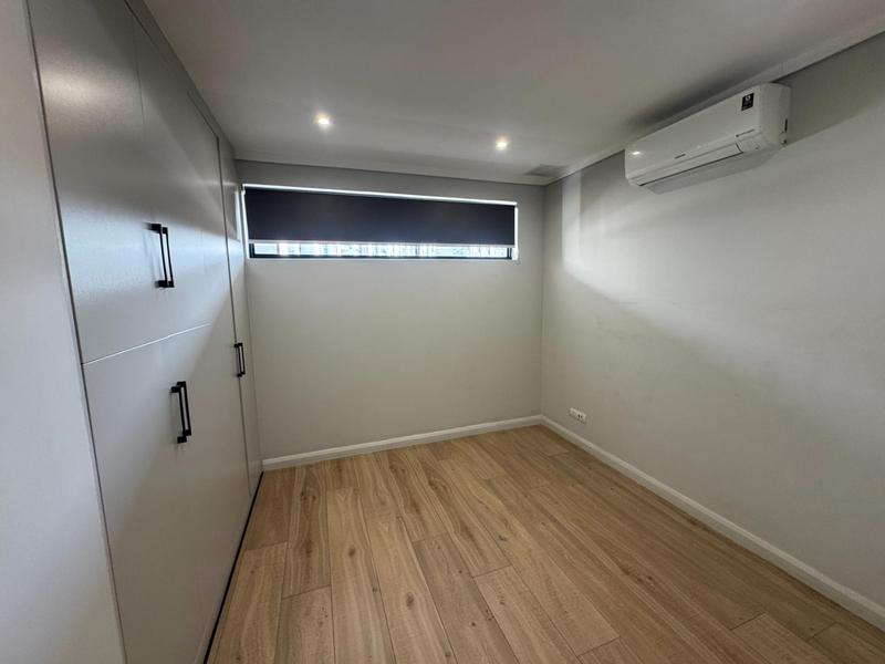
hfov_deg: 102.1
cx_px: 442
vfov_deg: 85.7
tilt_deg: -6.2
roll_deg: +1.5
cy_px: 332
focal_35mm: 14
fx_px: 358
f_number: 2.2
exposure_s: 1/50
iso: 200
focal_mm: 2.22
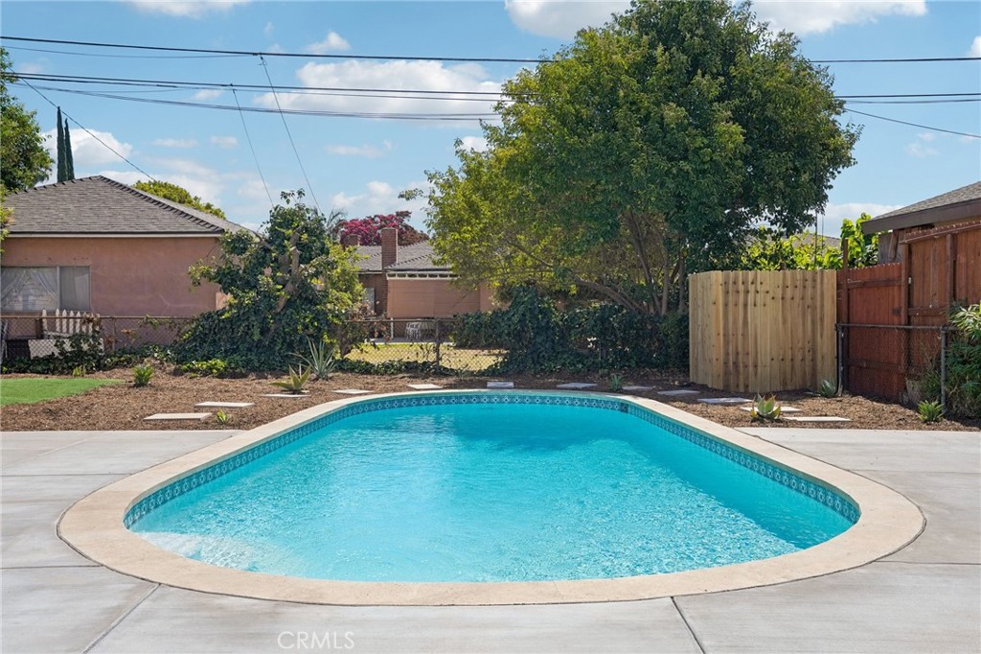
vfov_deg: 37.8
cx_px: 490
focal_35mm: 35
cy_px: 327
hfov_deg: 54.4
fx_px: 953
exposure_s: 1/800
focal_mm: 35
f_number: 8
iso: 400
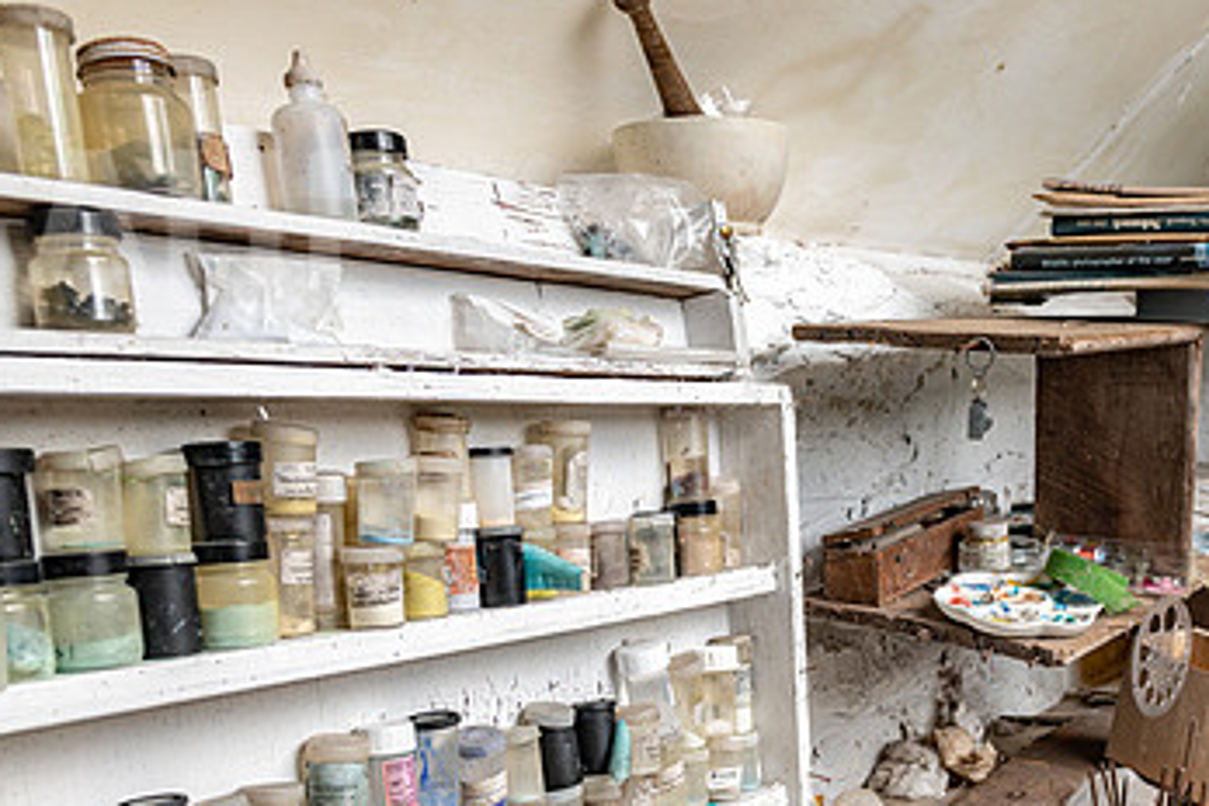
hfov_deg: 47.0
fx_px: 1343
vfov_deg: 32.6
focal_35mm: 40
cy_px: 631
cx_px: 875
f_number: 5.6
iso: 64
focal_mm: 24
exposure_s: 1/80
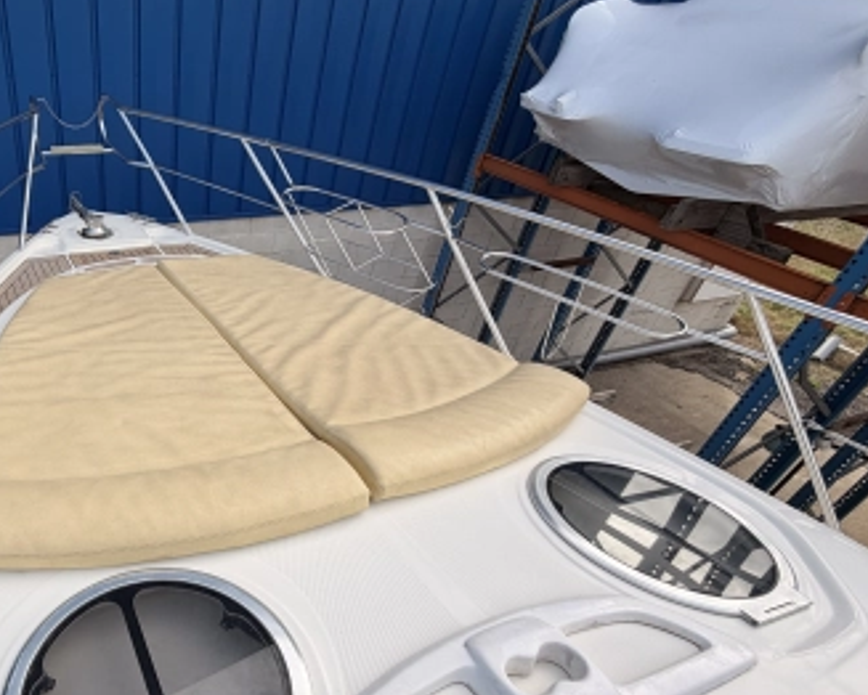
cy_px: 431
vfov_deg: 60.2
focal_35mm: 23
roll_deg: -2.0
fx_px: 591
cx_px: 186
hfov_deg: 66.5
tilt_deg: -38.0
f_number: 2.2
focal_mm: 2.22
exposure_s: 1/770
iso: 32
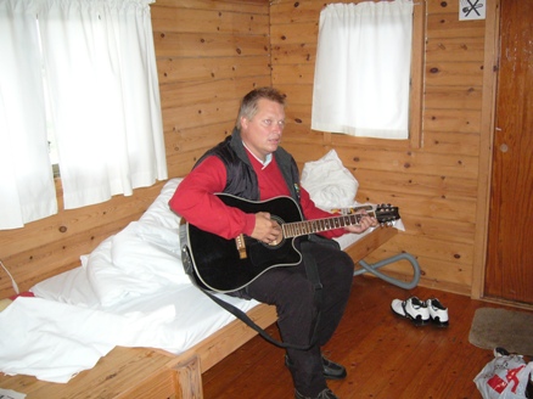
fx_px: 539
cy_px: 200
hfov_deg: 52.7
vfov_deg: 40.7
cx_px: 266
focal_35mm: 35
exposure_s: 1/60
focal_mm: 5.8
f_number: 2.8
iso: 300
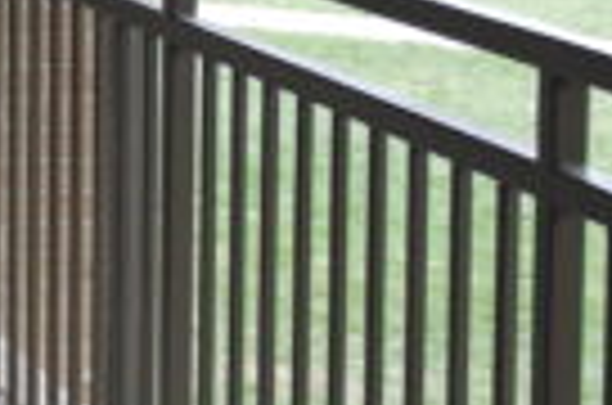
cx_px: -860
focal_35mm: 170
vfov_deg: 7.9
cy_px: -135
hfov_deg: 10.4
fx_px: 2883
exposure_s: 1/80
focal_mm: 20
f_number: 3.5
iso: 200
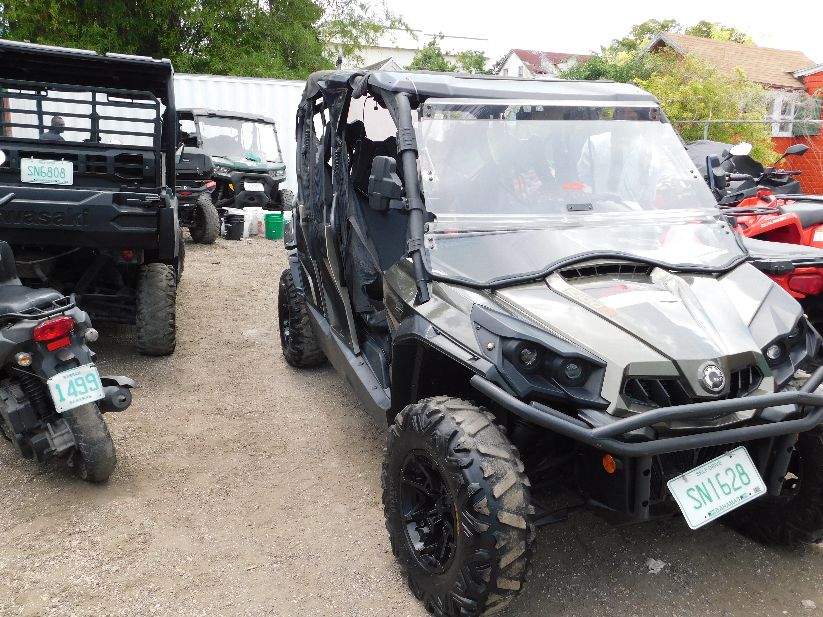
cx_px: 412
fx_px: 713
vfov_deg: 46.8
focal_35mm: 30
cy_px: 308
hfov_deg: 60.0
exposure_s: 1/320
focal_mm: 5.3
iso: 125
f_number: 3.2
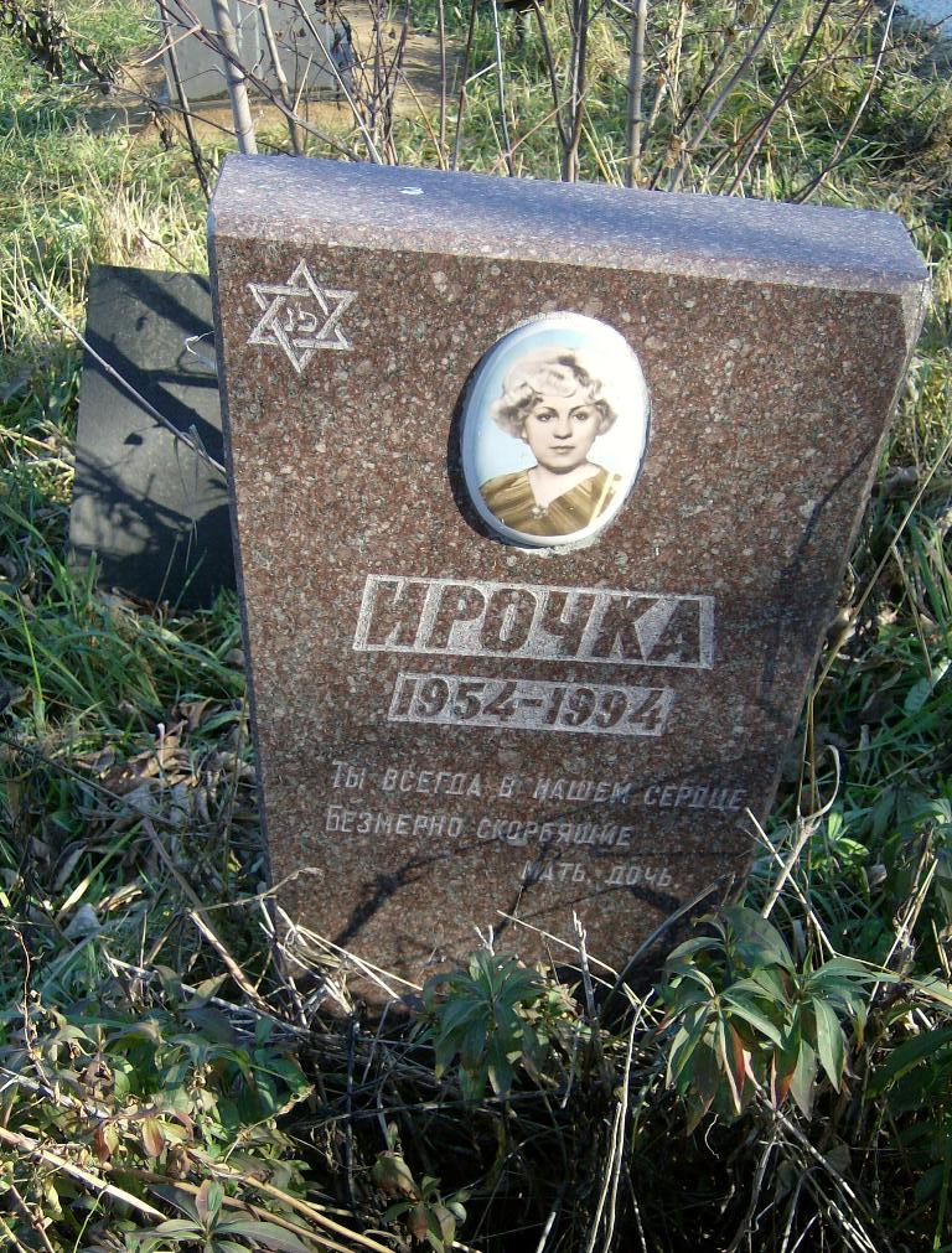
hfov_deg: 26.3
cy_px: 626
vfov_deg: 34.2
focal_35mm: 56
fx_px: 2037
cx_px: 476
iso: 100
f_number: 3.4
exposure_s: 1/237
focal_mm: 9.3
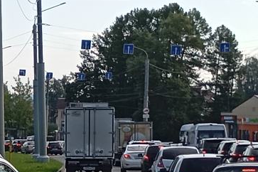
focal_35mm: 167
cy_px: 166
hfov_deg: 12.0
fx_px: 1197
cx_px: -73
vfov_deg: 8.2
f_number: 1.8
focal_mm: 4.27
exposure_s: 1/428
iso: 100
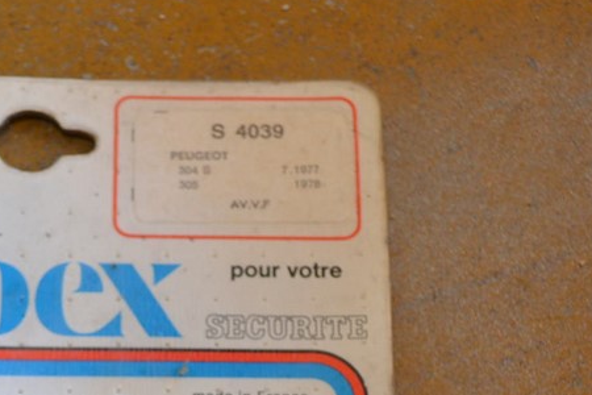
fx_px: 2516
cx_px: -24
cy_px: 575
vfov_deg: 8.8
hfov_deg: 13.2
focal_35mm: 153
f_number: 5
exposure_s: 1/60
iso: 450
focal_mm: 34
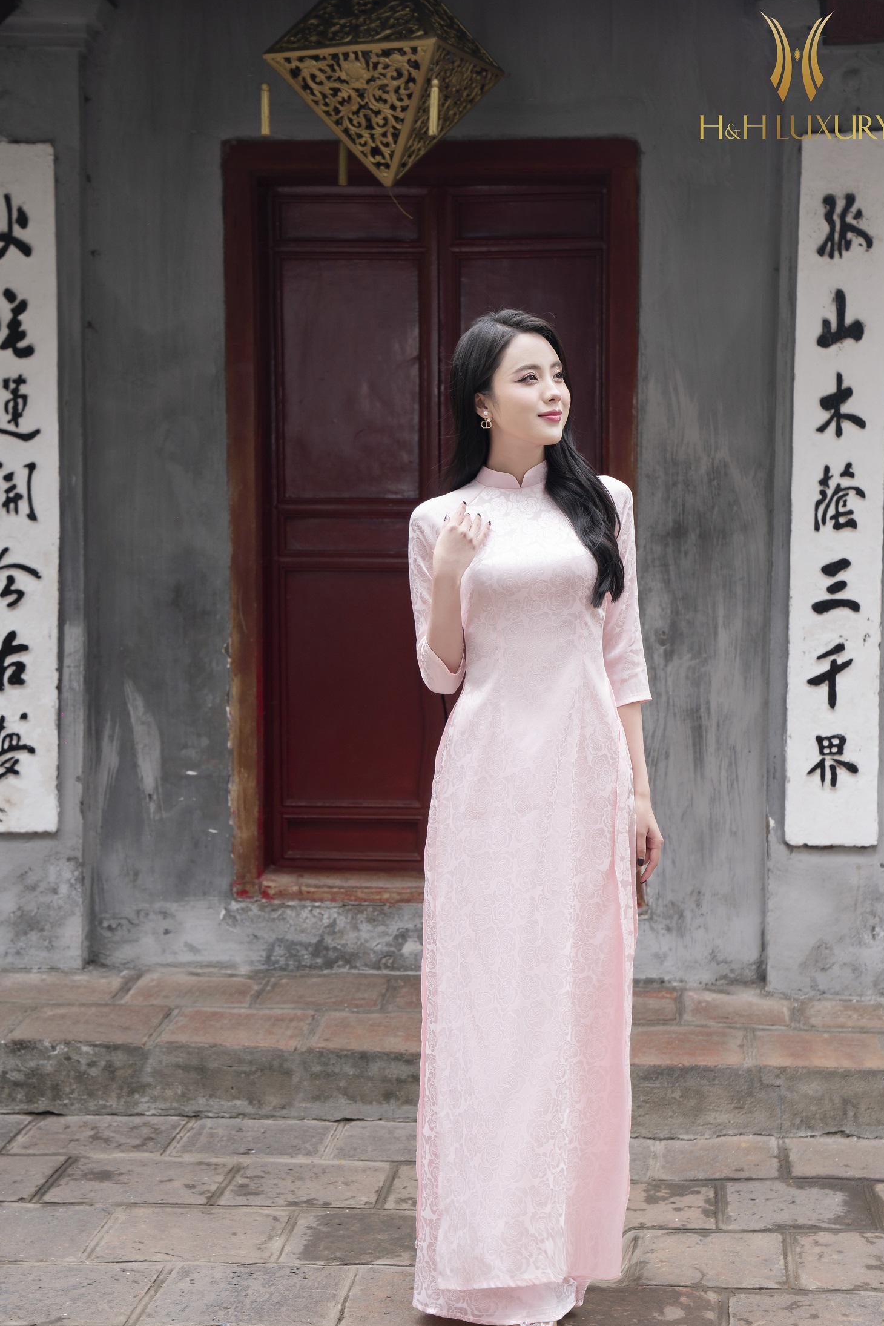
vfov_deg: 31.4
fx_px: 2357
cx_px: 470
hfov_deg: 21.2
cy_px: 703
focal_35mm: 64
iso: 250
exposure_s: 1/160
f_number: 5
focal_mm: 59
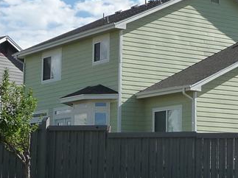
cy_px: 68
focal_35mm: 121
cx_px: 174
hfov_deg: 16.2
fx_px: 832
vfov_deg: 12.2
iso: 160
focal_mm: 6.3
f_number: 3.8
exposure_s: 1/1000
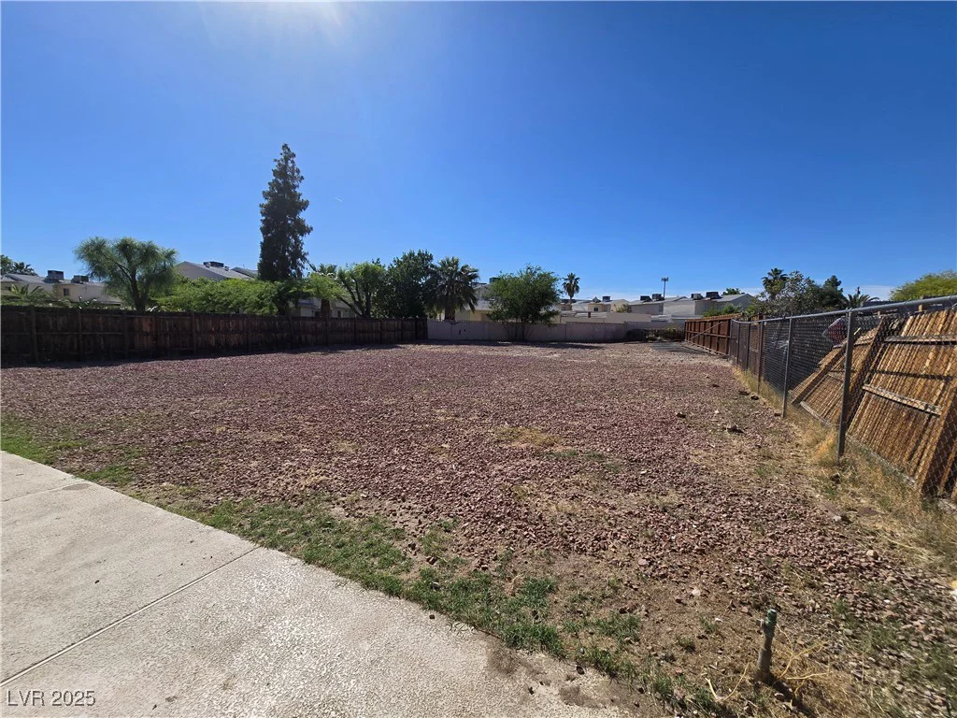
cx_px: 478
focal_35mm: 13
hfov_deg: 106.2
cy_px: 359
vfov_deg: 89.9
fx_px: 359
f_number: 2.2
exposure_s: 1/3945
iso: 50
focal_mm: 2.2
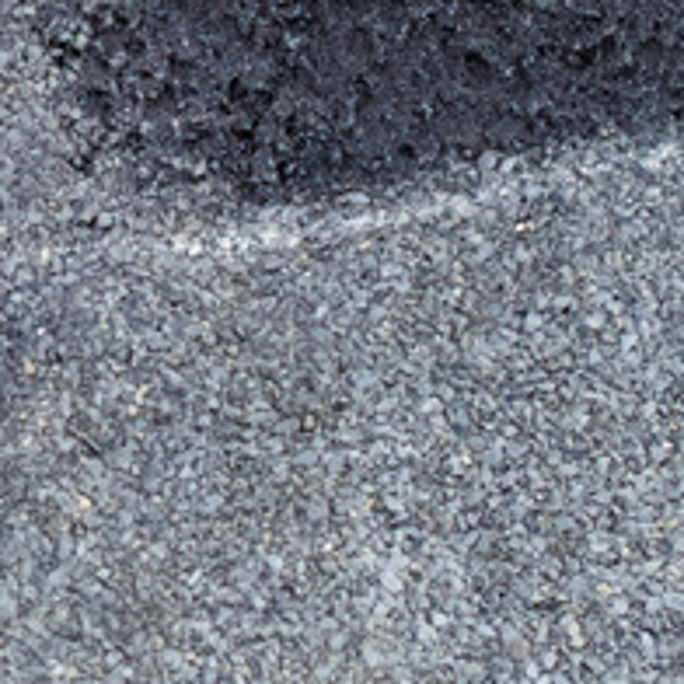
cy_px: 108
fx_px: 8182
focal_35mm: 366
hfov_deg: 4.7
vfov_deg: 4.8
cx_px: -417
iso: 1250
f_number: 7.1
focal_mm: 50
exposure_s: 1/1000
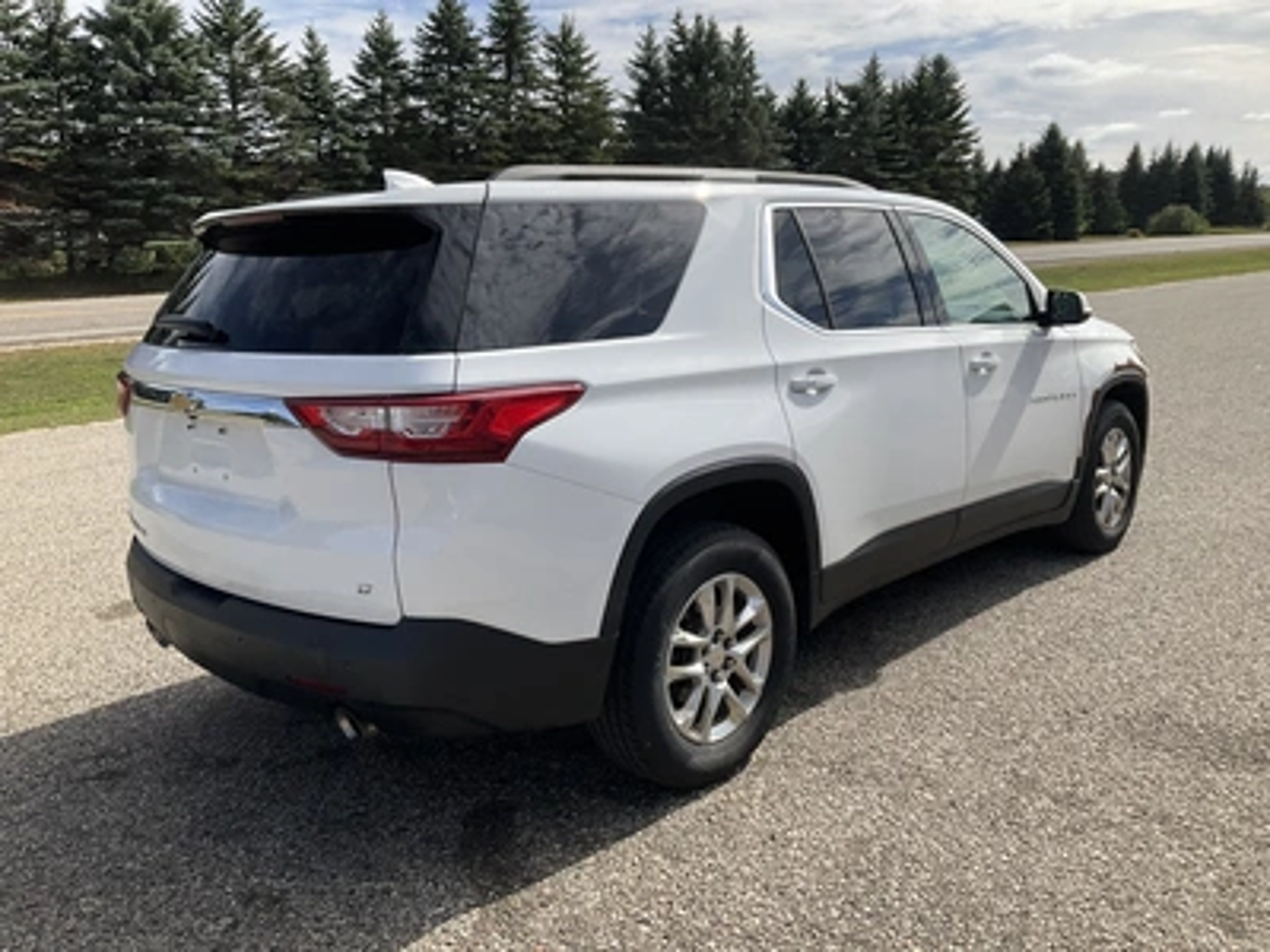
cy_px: 476
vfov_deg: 48.2
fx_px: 1064
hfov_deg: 61.7
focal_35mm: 29
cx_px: 635
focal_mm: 3
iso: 25
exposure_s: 1/2427
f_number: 1.8
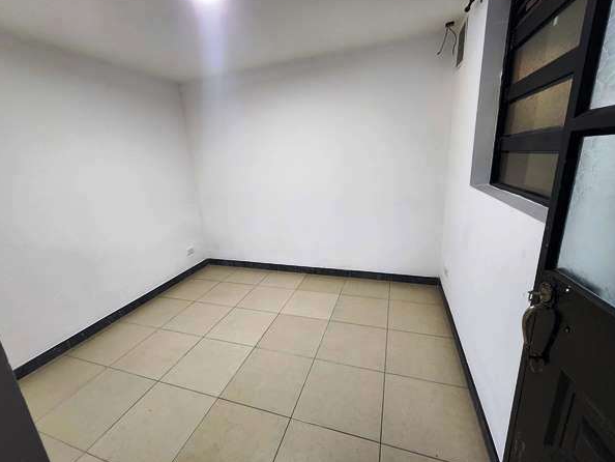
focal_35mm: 14
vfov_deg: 85.7
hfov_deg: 102.0
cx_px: 294
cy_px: 233
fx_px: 249
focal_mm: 2.2
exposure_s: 1/40
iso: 320
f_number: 2.2
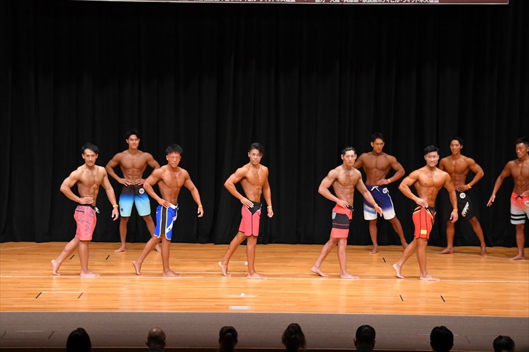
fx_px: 1807
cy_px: 176
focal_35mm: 123
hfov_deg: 16.7
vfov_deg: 11.1
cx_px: 264
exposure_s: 1/400
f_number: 5.6
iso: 4000
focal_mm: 82
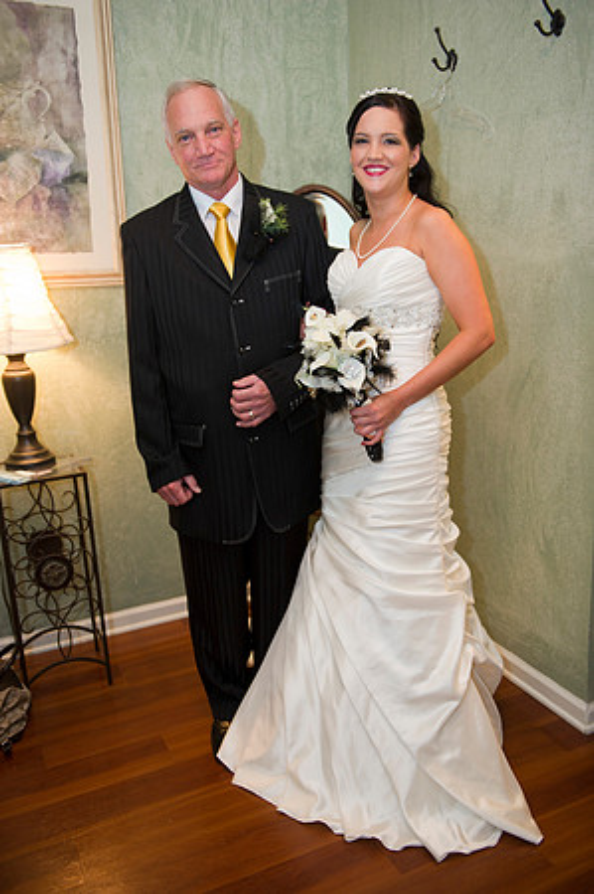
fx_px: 794
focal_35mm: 32
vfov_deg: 58.8
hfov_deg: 41.0
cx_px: 297
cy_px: 447
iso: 800
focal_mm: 32
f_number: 2.8
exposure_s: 1/100
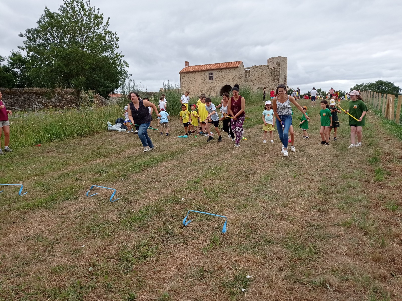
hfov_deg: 63.5
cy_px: 150
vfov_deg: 49.7
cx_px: 201
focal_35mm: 28
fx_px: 325
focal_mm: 4.74
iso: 106
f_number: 1.79
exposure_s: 1/1996
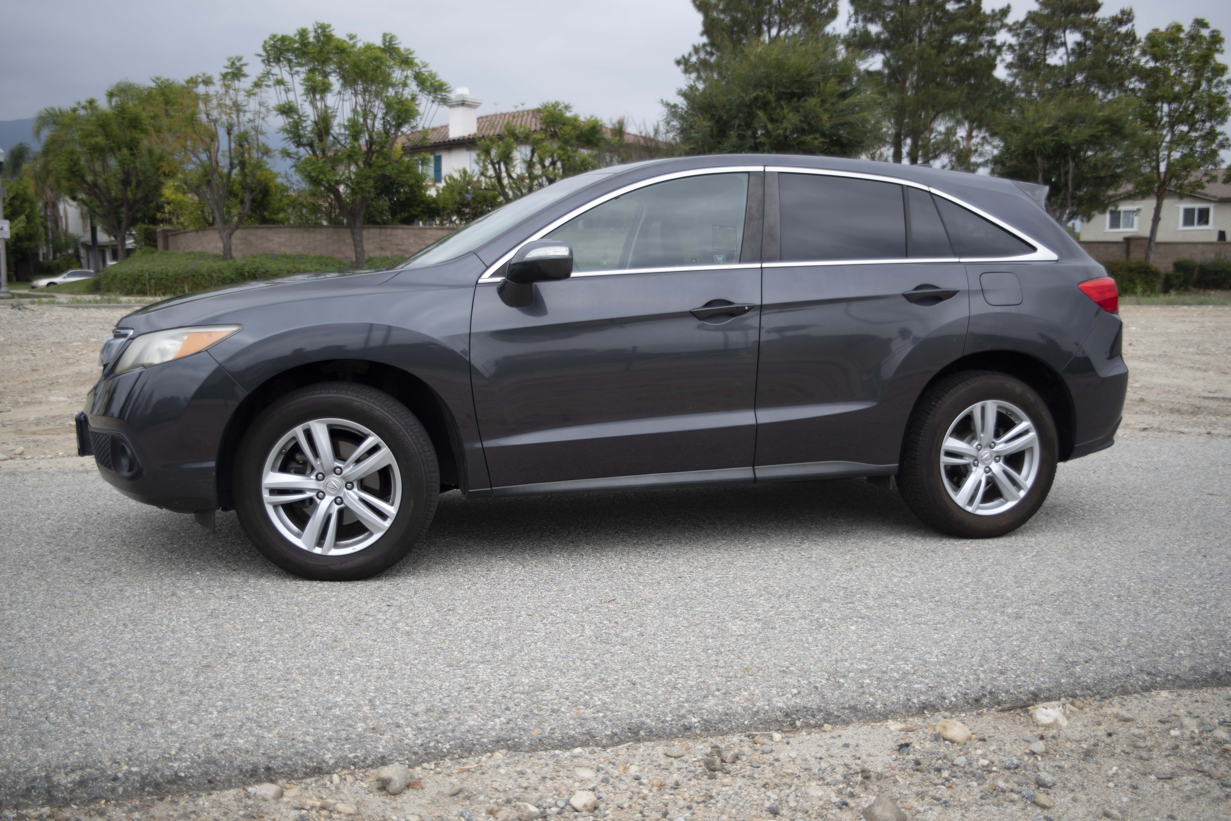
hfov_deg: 57.2
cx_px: 616
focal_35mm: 33
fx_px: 1129
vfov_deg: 40.0
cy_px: 410
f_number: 2.8
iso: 100
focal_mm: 33
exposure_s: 1/1000
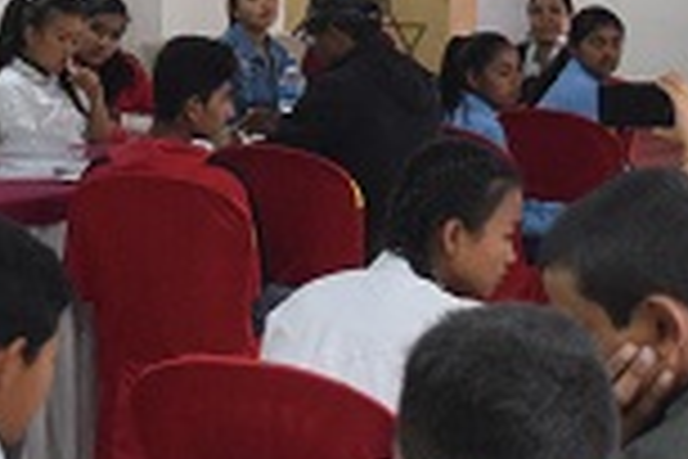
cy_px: 38
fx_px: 2637
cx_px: 270
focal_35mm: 138
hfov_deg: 14.9
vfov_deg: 9.9
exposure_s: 1/60
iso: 3200
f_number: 3.8
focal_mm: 22
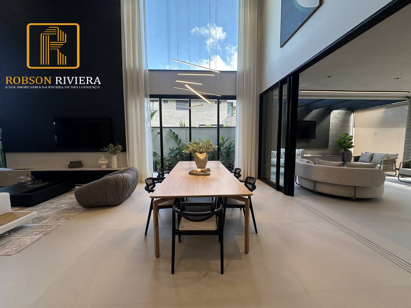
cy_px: 154
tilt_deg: -4.1
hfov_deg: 102.1
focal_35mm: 14
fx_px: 166
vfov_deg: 85.7
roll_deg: +0.0
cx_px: 206
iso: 40
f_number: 2.2
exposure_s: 1/133
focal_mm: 2.22
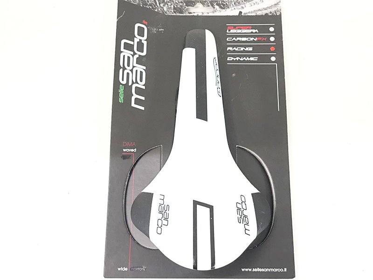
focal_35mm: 52
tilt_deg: -72.0
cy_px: 140
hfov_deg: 36.8
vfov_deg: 28.0
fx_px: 560
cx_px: 186
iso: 125
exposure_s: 1/25
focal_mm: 6
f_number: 2.4
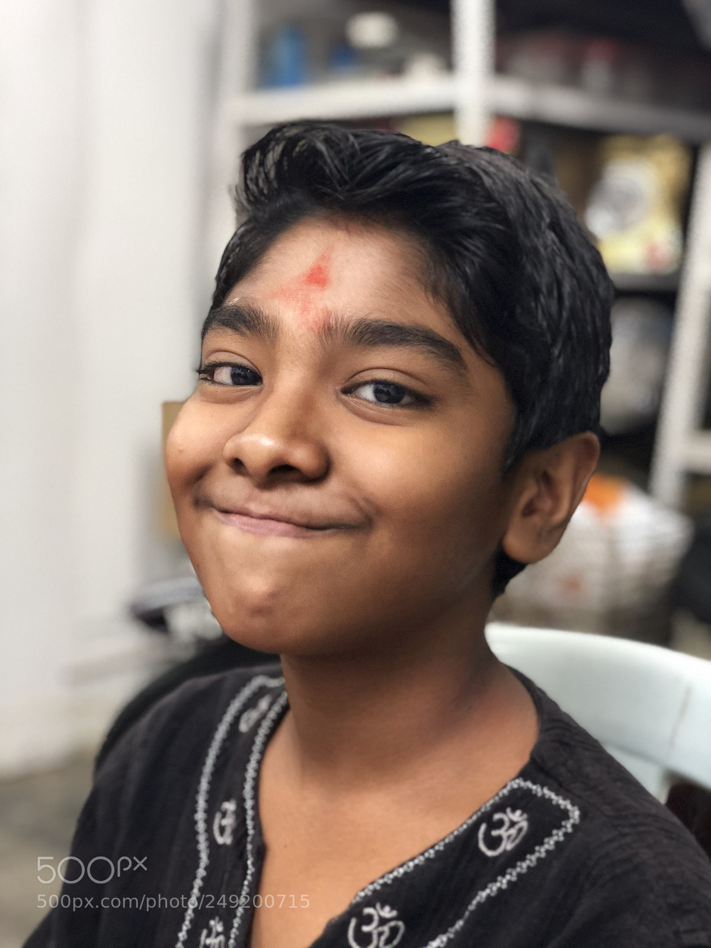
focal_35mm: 52
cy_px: 474
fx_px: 1424
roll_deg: -3.2
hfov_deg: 28.0
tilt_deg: -7.4
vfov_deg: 36.8
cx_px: 356
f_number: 2.4
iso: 160
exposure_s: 1/11
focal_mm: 6
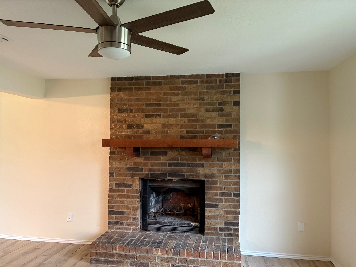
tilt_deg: +2.5
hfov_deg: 67.3
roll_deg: -0.5
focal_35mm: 26
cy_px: 134
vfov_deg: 53.1
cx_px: 178
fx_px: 267
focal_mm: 5.96
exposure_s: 1/40
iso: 500
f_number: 1.6
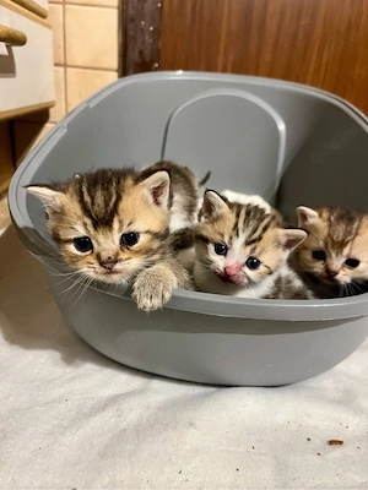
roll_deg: -5.0
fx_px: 369
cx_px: 184
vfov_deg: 67.3
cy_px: 245
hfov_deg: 53.1
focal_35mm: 26
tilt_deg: -22.5
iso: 400
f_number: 1.6
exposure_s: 1/50
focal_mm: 5.1
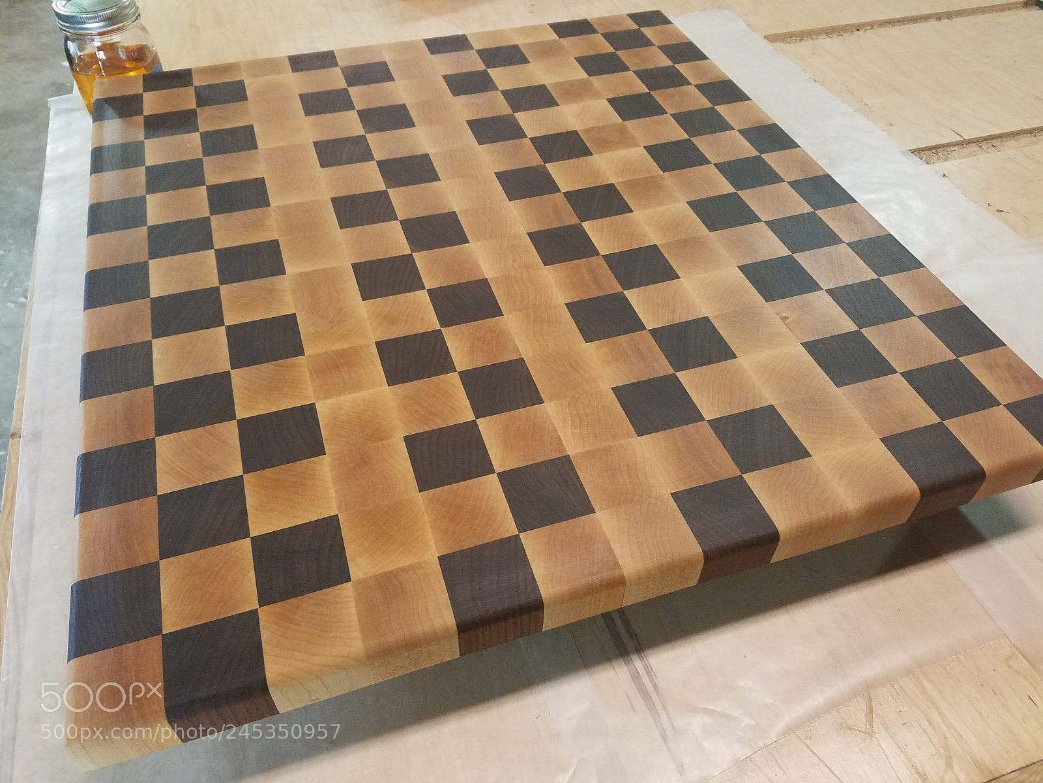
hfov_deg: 67.3
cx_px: 522
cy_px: 392
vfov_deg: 53.1
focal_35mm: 26
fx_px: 783
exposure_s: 1/60
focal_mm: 4.2
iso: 200
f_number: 1.7
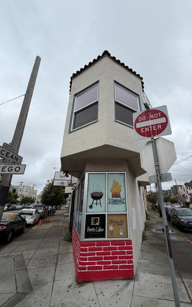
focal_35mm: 15
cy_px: 154
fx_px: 126
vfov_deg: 101.5
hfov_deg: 74.2
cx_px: 112
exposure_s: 1/1145
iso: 20
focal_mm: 2.22
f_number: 2.2
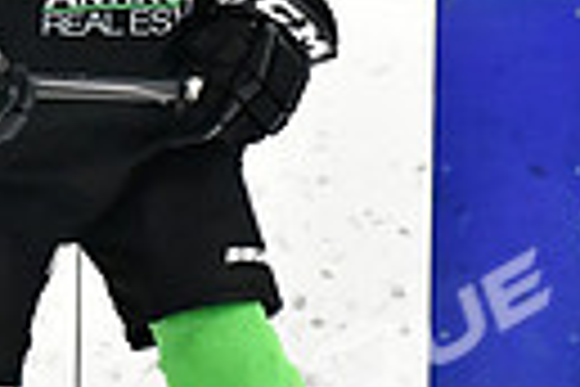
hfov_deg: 2.4
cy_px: -115
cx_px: -76
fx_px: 13585
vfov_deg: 1.6
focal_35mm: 843
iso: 6400
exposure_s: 1/1250
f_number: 2.8
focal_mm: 125
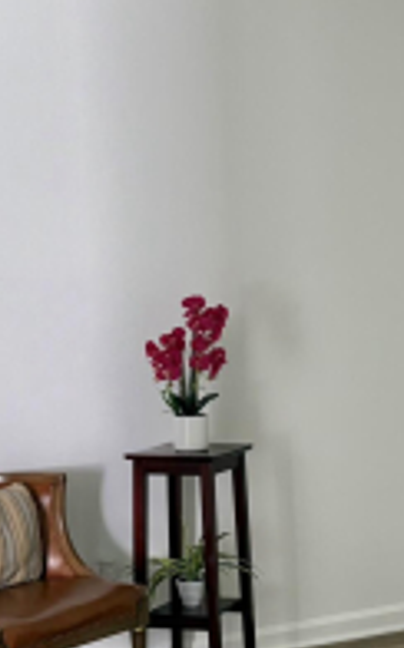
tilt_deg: -6.3
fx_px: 1661
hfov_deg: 13.6
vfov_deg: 22.1
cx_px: 416
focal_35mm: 94
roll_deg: +1.3
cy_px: 413
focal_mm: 5.96
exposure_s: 1/60
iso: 125
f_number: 1.6
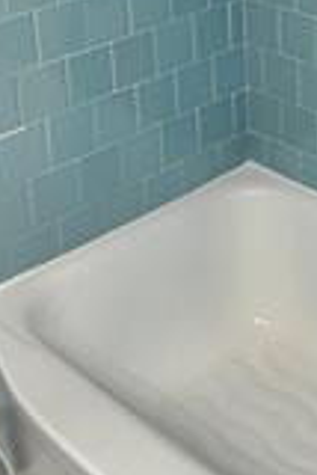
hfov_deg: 18.2
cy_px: 12
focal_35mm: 75
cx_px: 219
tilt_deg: -17.2
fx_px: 988
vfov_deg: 25.7
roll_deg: +3.0
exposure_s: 1/60
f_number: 1.78
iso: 100
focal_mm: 6.76
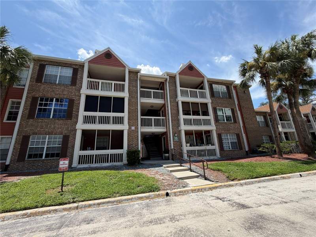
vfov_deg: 85.7
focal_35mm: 14
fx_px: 128
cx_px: 158
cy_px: 118
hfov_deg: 102.1
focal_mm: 2.22
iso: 20
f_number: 2.2
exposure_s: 1/770
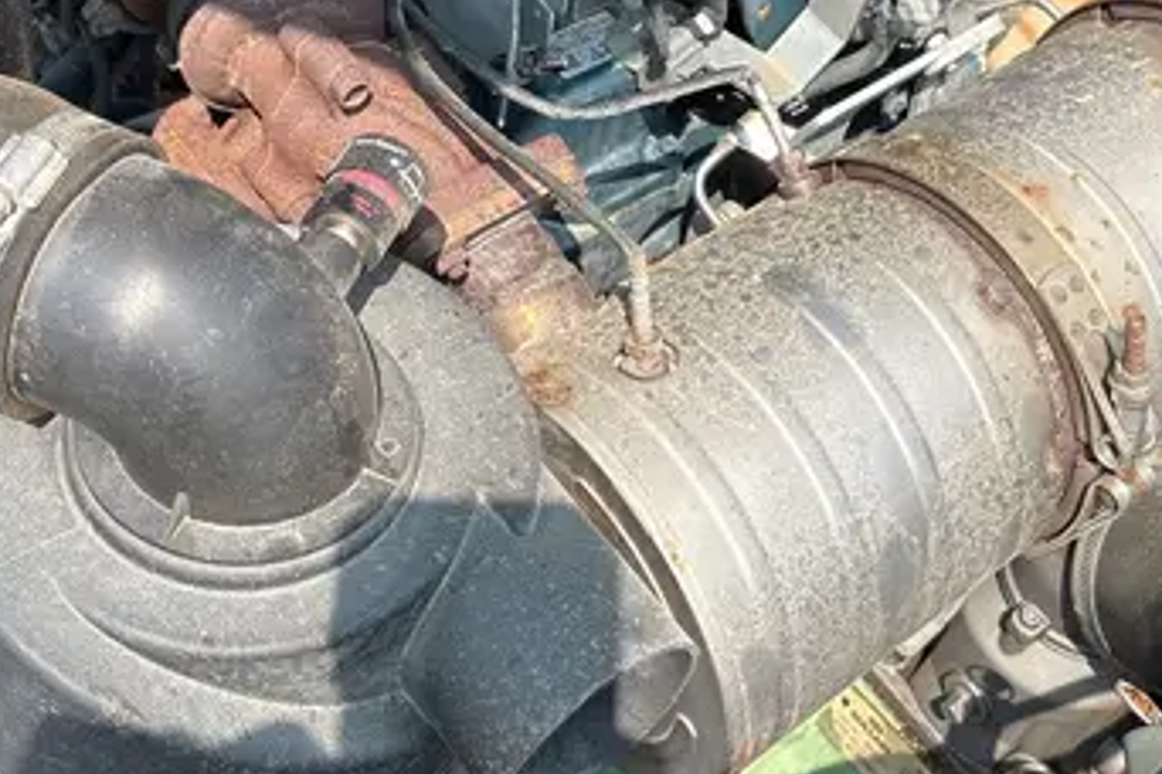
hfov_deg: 34.4
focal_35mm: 58
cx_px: 680
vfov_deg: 23.1
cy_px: 165
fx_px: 1872
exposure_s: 1/1484
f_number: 1.6
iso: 50
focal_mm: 5.96
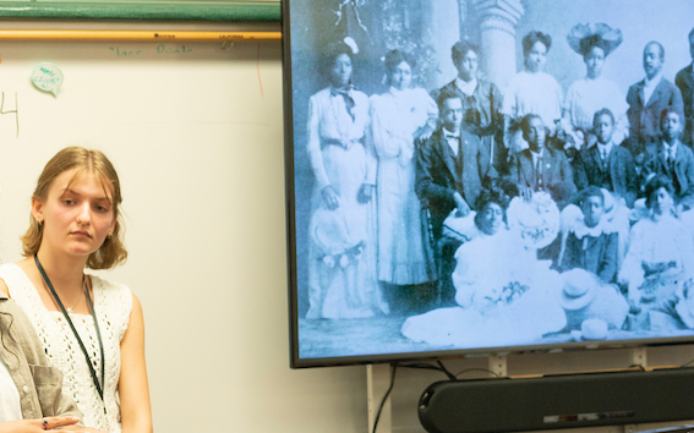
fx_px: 2855
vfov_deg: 8.7
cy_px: 358
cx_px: 490
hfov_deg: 13.8
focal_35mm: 151
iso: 1600
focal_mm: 70
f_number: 4
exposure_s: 1/200
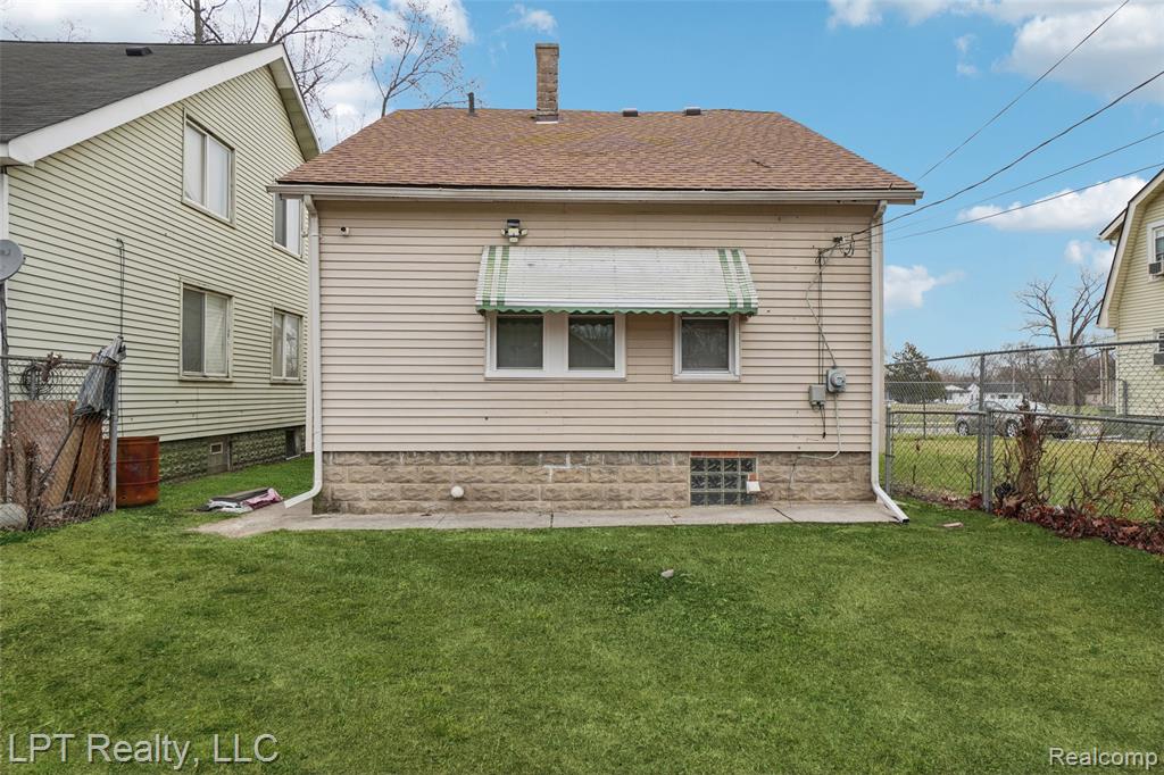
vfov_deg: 63.2
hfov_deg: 85.4
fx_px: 630
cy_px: 388
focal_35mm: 20
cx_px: 582
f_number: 8
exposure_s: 1/125
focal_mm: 13
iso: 100
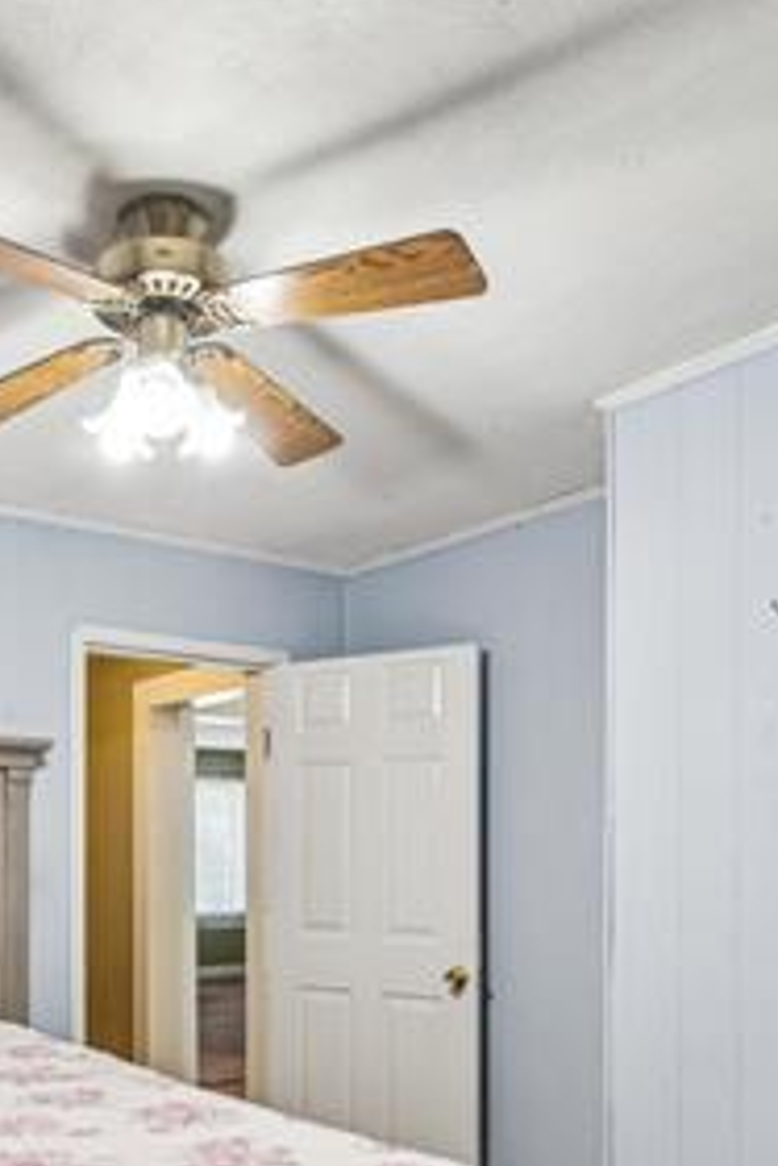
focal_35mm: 32
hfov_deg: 39.9
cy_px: 854
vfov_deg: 56.2
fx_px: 1036
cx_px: 183
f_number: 13
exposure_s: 1/6
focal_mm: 14
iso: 640
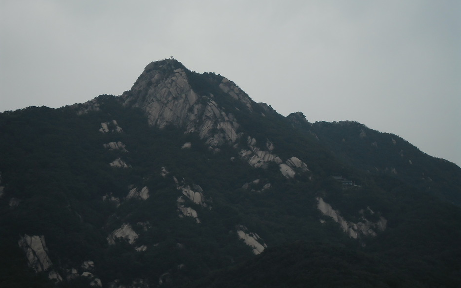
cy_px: 123
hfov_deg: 26.2
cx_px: 229
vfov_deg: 16.5
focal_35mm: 79
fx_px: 992
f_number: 3.9
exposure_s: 1/608
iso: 80
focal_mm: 13.2
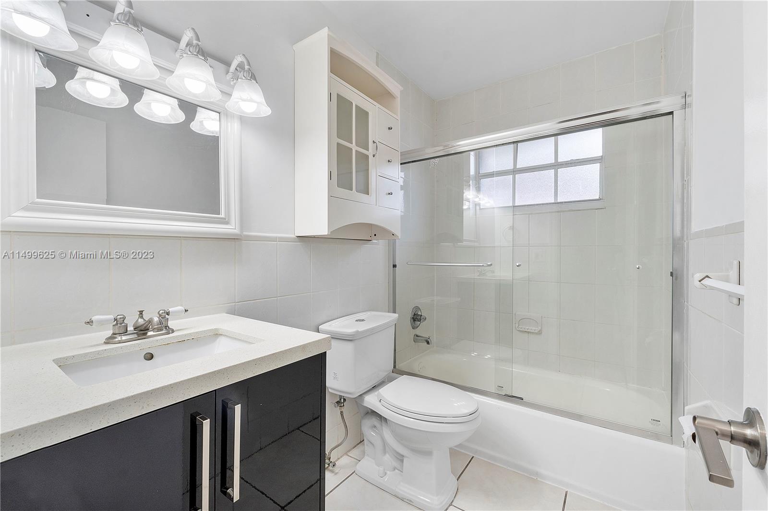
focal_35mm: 15
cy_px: 256
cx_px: 384
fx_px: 320
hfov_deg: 100.4
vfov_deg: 77.3
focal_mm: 10
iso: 160
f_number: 11
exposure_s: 1/15
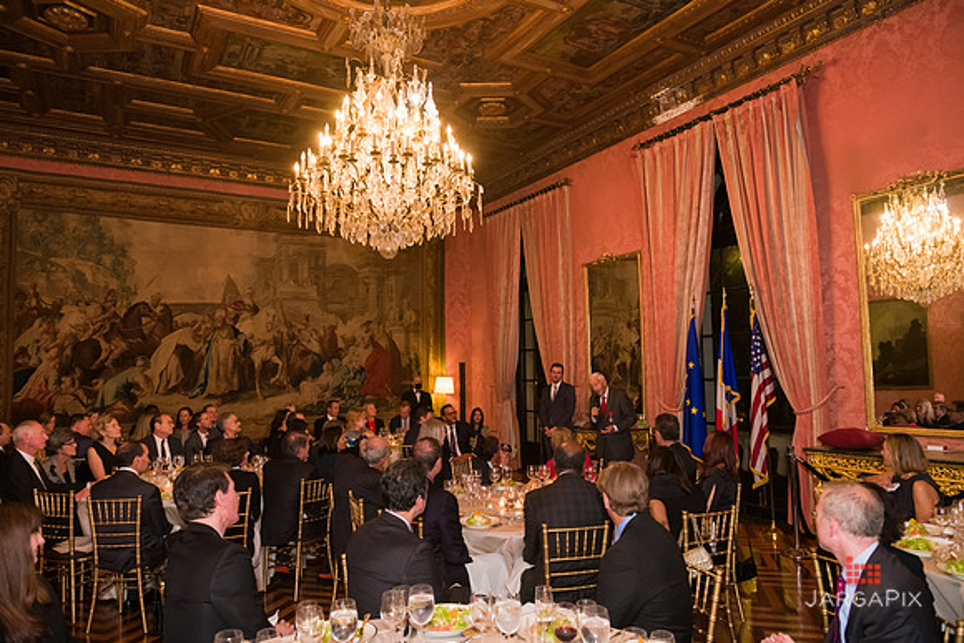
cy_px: 322
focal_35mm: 24
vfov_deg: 53.2
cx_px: 482
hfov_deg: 73.7
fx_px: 643
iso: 3200
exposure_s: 1/100
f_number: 4
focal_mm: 24
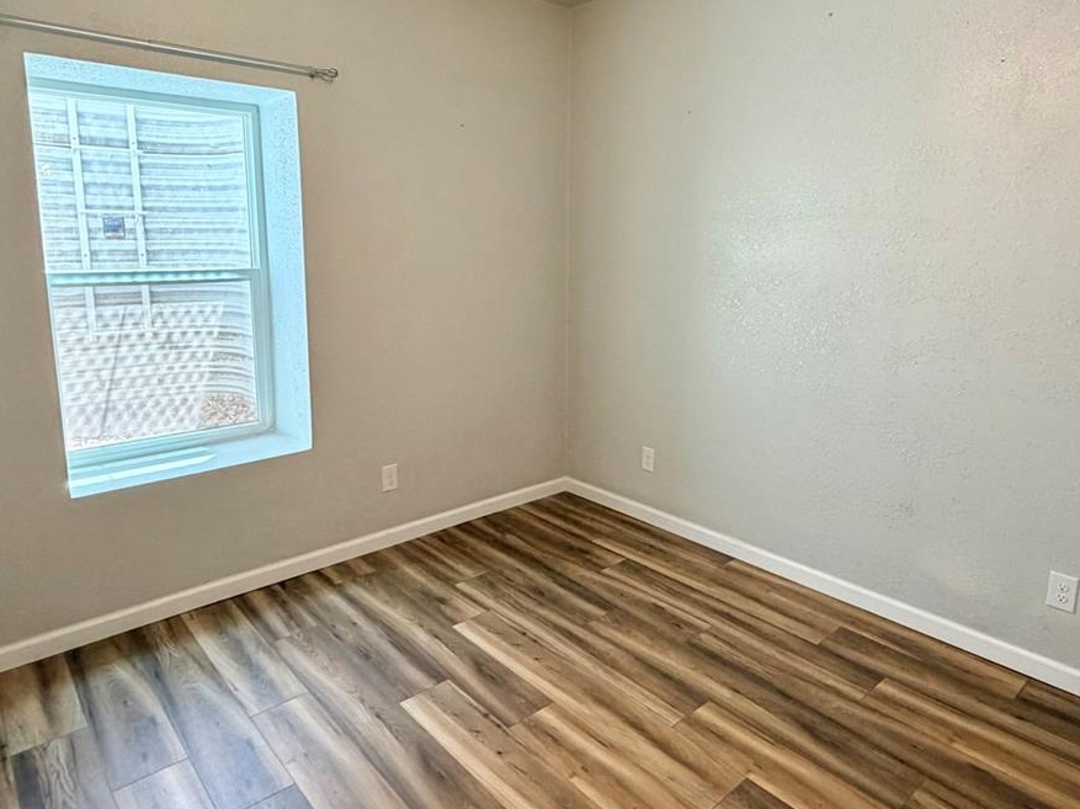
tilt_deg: -8.9
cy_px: 345
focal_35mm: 23
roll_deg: -0.3
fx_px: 717
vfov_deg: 58.6
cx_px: 574
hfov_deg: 73.9
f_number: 2.2
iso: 320
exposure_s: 1/120
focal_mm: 2.22
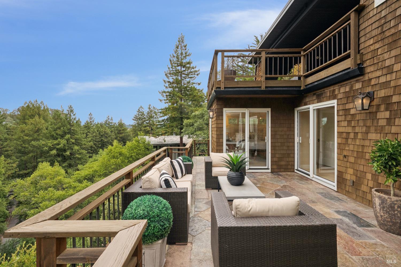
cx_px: 200
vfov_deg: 73.7
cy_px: 134
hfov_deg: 96.7
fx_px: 178
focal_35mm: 16
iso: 640
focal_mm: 16
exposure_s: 1/800
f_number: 8
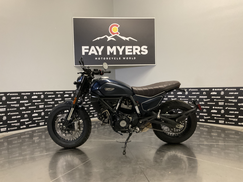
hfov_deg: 61.7
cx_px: 122
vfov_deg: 48.2
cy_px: 91
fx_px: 204
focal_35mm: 29
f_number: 1.8
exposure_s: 1/60
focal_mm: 3
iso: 200
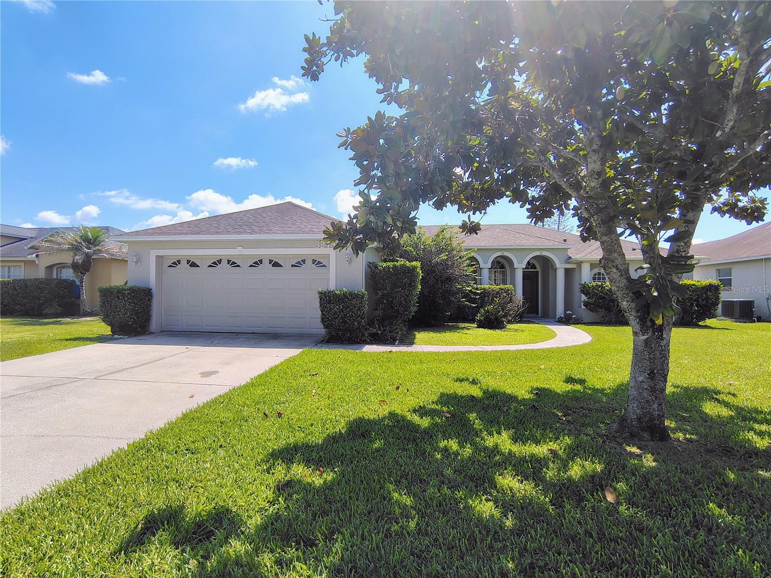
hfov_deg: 94.5
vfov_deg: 78.1
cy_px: 289
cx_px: 386
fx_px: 356
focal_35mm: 16
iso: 100
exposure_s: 1/848
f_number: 2.2
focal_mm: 2.13
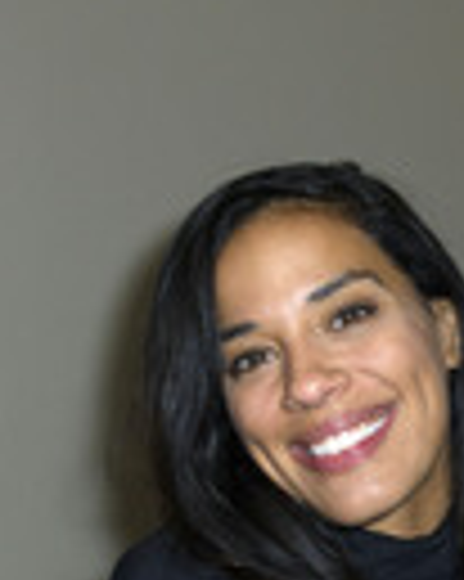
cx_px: 599
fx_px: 1805
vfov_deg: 17.9
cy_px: 580
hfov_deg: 14.1
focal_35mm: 105
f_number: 5.6
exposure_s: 1/100
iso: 800
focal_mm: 32
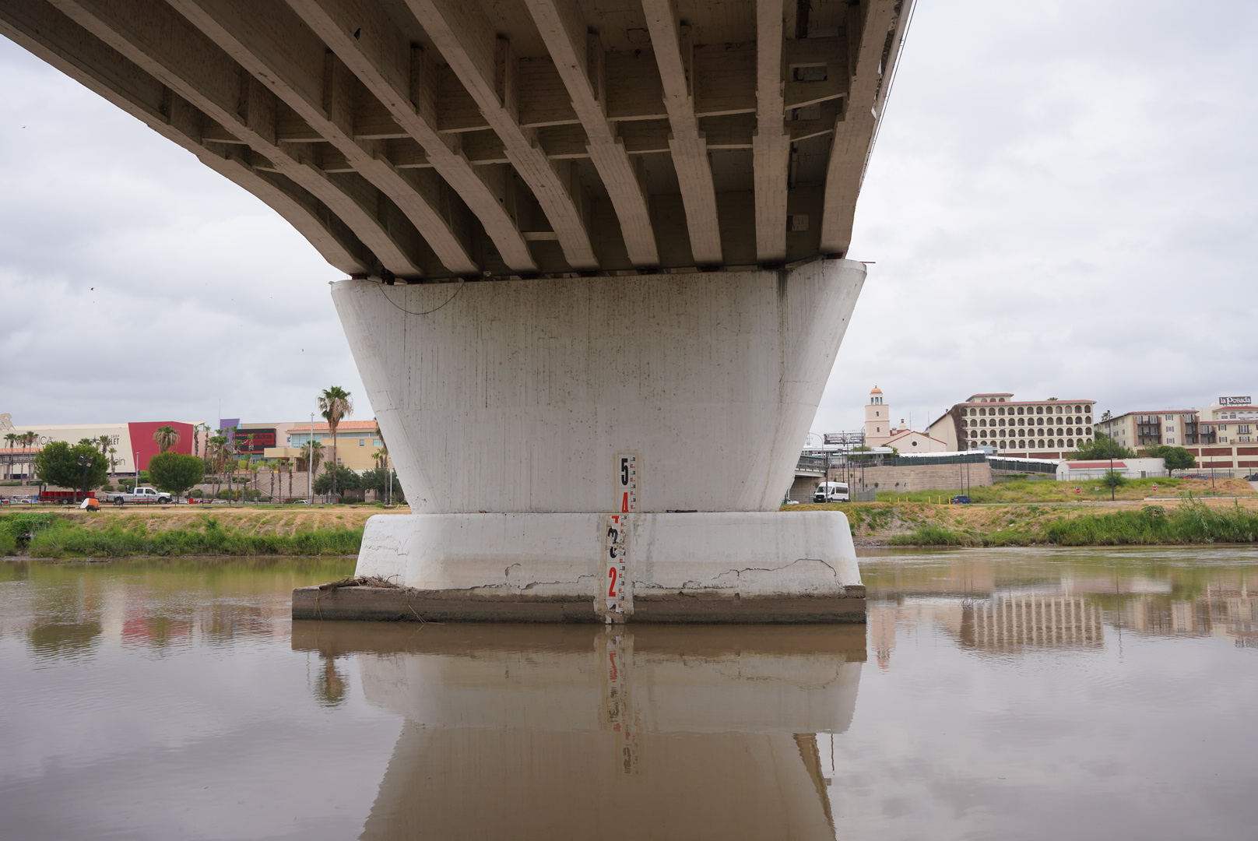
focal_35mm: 30
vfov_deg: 43.9
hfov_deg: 62.2
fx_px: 1042
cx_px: 629
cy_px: 420
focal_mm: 29.8
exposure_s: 1/400
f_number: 6.3
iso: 250
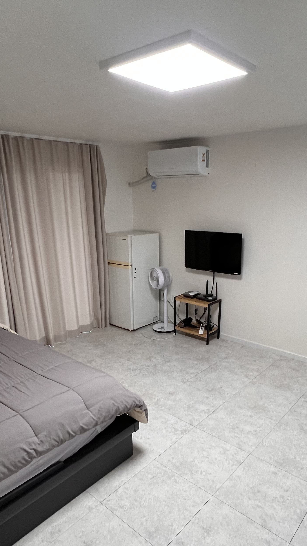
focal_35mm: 23
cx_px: 161
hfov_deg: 49.5
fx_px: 333
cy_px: 319
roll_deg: +0.8
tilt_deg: -19.3
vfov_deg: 78.1
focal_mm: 1.57
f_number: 1.8
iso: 200
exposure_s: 1/120
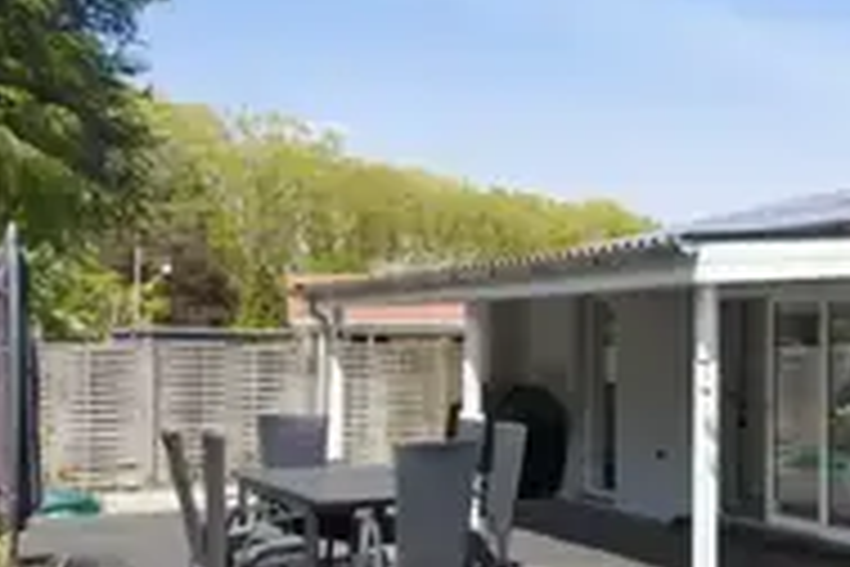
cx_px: 837
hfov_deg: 33.9
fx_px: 1275
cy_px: 320
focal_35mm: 54
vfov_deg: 25.0
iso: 1250
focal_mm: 11
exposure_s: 1/2000
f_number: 8
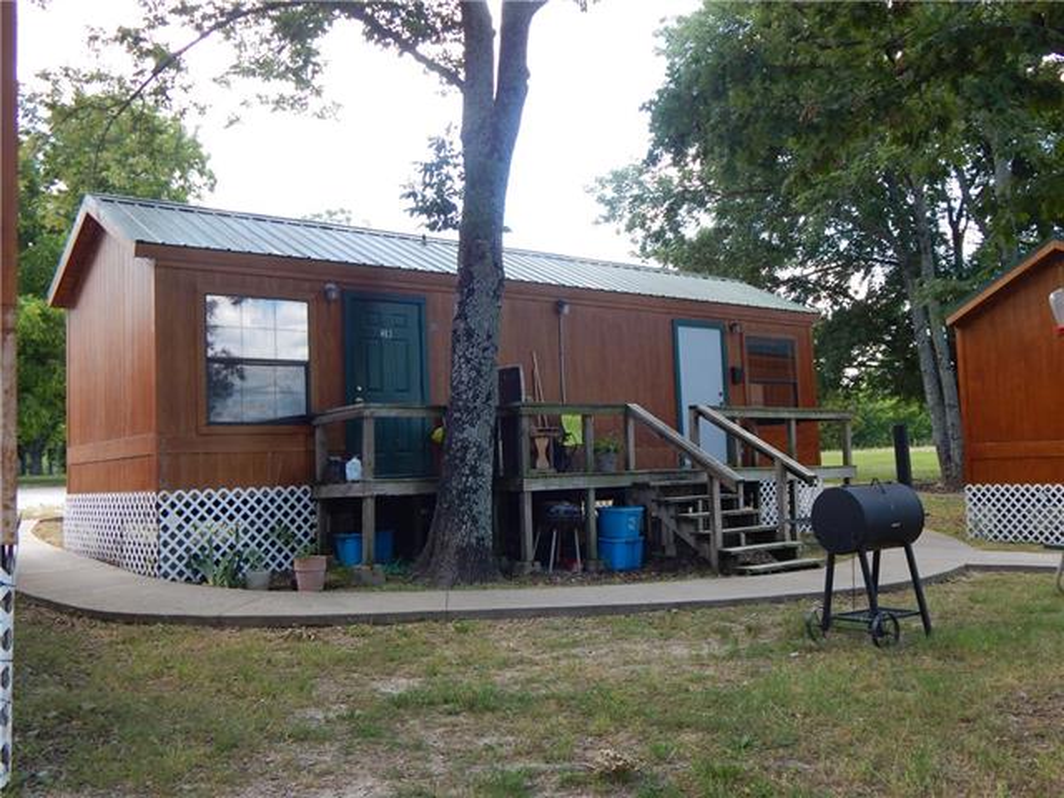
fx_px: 1045
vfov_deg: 41.8
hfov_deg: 54.0
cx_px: 532
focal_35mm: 34
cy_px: 399
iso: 125
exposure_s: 1/200
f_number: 3.3
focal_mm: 6.1
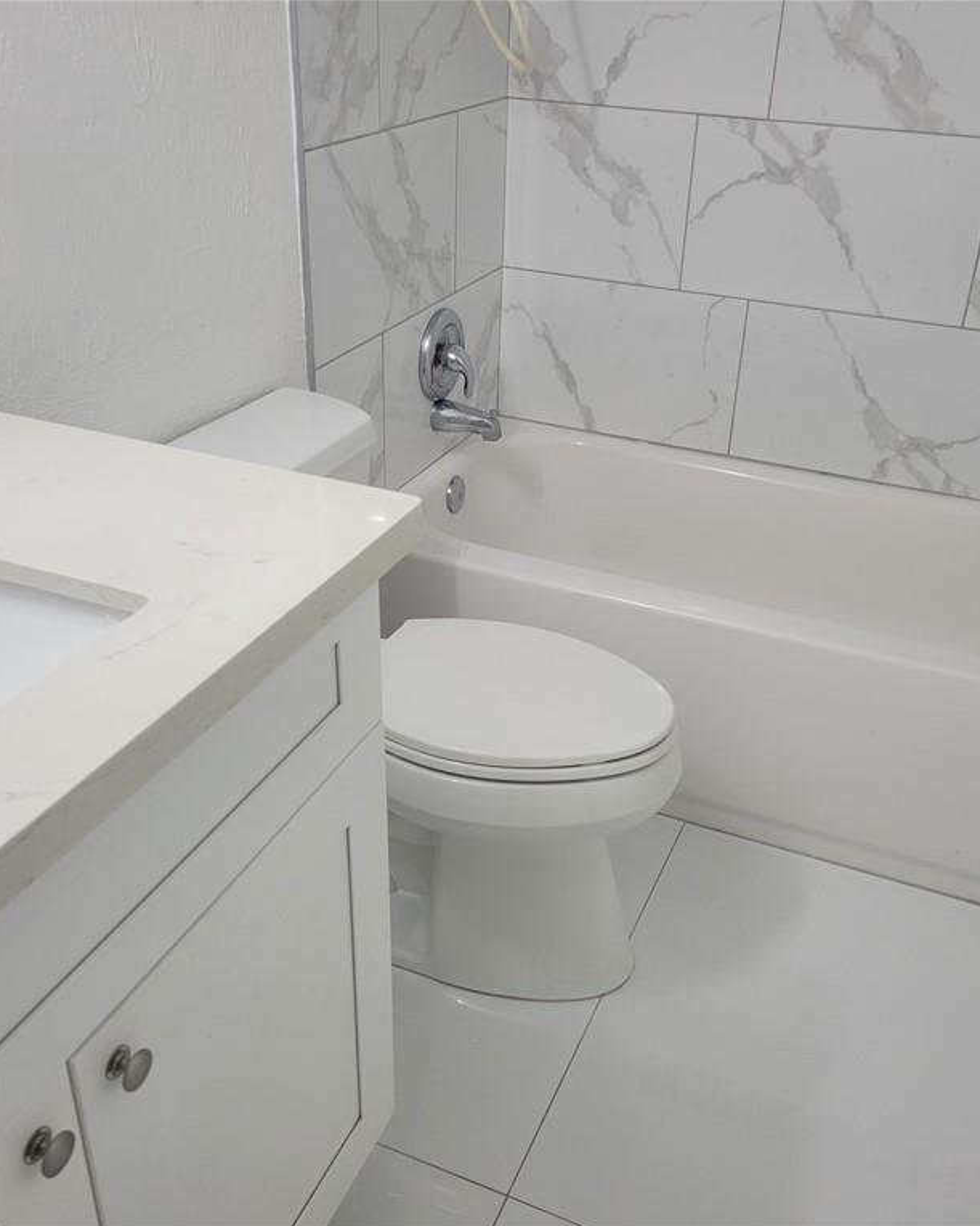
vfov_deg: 52.8
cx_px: 507
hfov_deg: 43.3
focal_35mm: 34
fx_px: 1233
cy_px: 615
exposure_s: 1/120
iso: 160
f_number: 1.8
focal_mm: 5.4
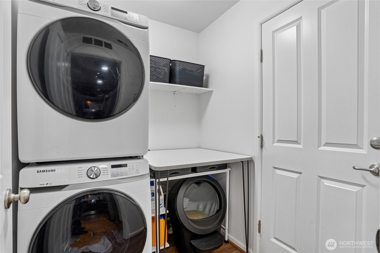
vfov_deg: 70.4
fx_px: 179
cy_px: 126
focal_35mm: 17
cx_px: 190
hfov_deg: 93.3
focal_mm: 17
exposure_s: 1/60
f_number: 8
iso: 2000
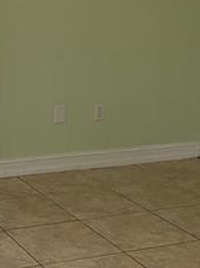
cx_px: -13
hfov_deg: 16.0
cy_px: 105
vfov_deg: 21.8
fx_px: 695
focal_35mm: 90
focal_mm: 5.7
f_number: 1.5
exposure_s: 1/60
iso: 160
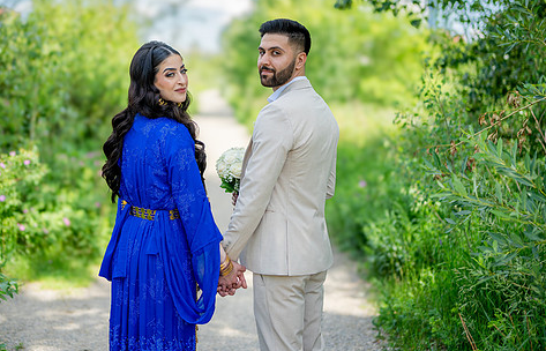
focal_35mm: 46
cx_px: 242
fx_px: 690
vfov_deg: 28.5
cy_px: 140
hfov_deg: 43.1
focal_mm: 35
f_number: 1.2
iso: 125
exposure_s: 1/3200
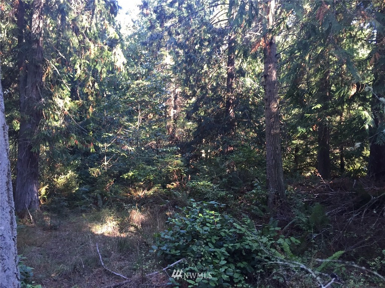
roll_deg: -1.5
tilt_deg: -0.7
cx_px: 192
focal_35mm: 29
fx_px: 323
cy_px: 144
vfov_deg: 48.2
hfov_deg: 61.7
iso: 40
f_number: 2.2
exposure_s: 1/30
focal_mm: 4.15
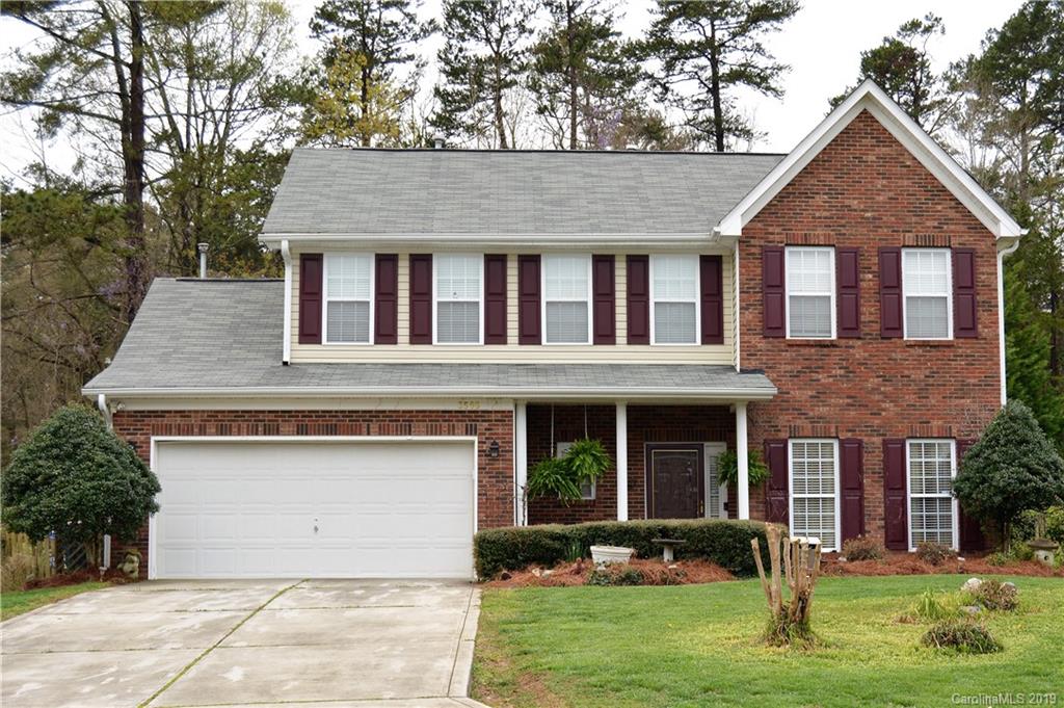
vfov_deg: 28.9
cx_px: 532
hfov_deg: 42.4
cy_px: 354
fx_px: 1373
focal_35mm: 46
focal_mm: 31
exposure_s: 1/160
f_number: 6.3
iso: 100
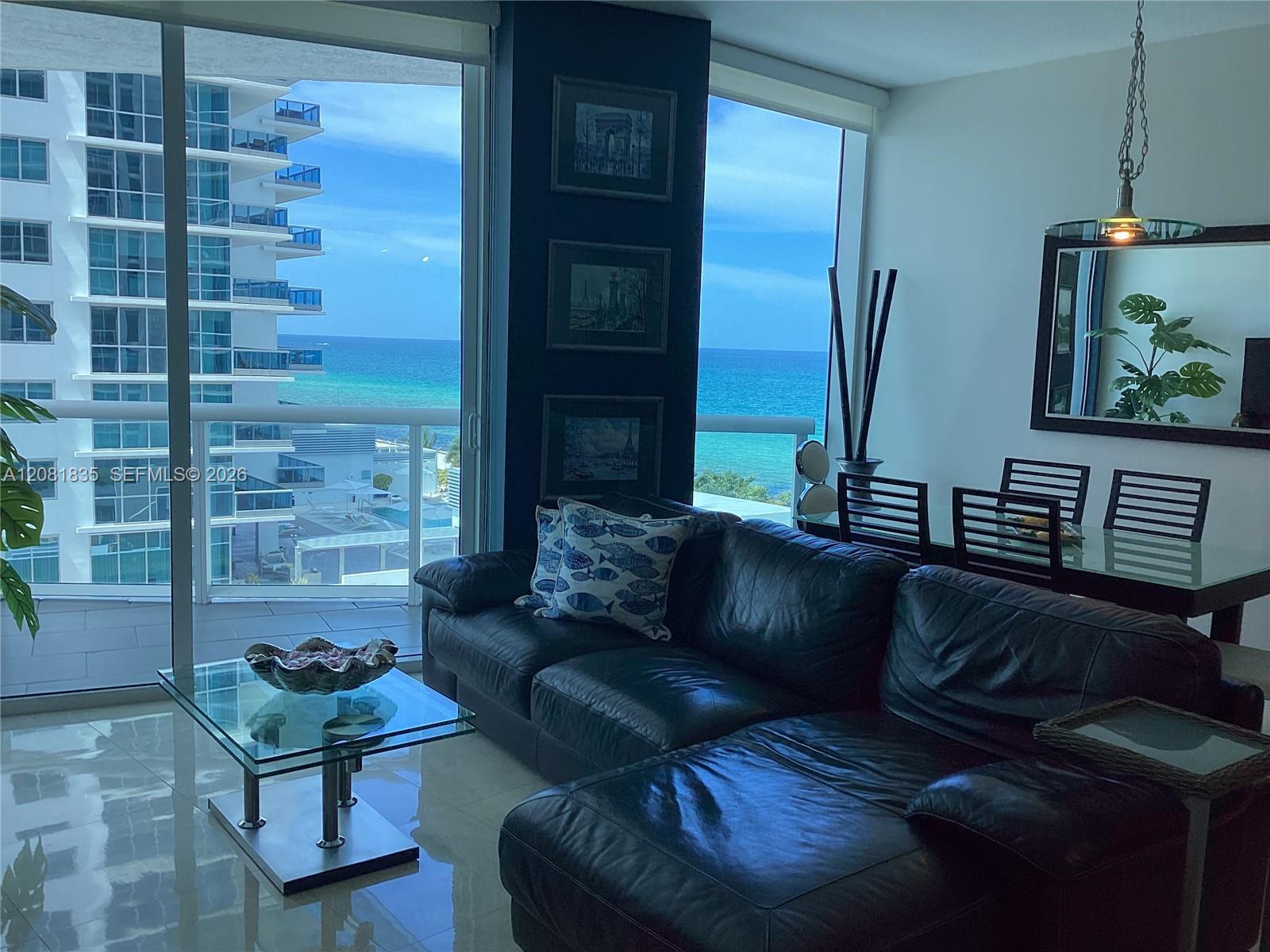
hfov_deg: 58.4
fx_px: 1137
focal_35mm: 31
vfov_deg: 45.4
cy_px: 476
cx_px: 635
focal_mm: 3.3
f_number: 2.4
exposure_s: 1/128
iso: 25
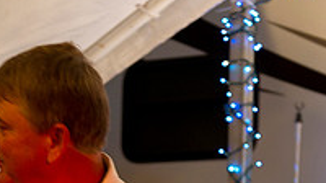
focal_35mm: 152
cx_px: 73
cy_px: 278
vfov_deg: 7.8
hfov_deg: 14.1
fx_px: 1313
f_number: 2.8
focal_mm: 50
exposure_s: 1/8
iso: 2000
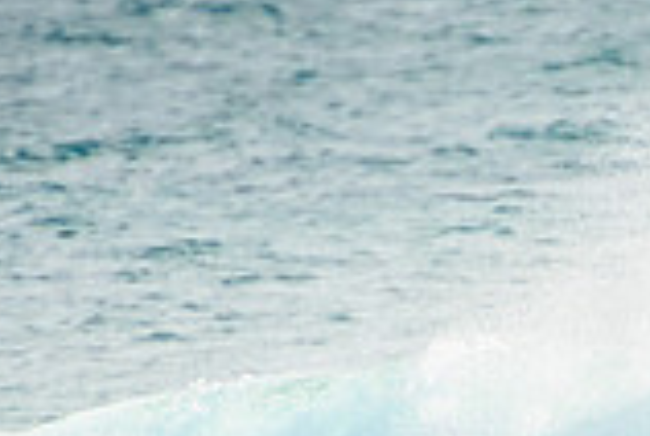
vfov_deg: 0.6
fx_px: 39797
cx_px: 831
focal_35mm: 2200
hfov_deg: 0.9
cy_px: 615
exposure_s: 1/2000
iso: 320
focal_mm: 400
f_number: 5.6
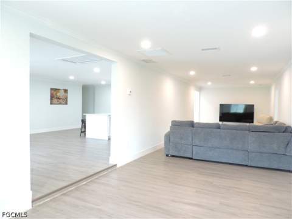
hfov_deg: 71.6
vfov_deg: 56.8
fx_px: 202
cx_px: 146
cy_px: 110
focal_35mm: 24
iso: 400
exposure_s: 1/20
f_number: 3
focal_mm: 4.3
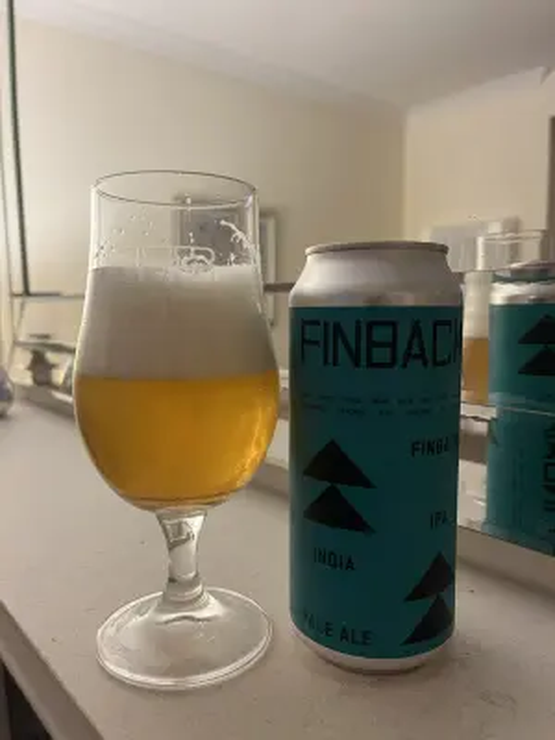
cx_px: 278
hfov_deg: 53.1
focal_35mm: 26
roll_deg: +1.8
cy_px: 370
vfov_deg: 67.3
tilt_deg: -7.9
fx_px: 556
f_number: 1.6
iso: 640
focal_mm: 5.1
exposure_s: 1/33
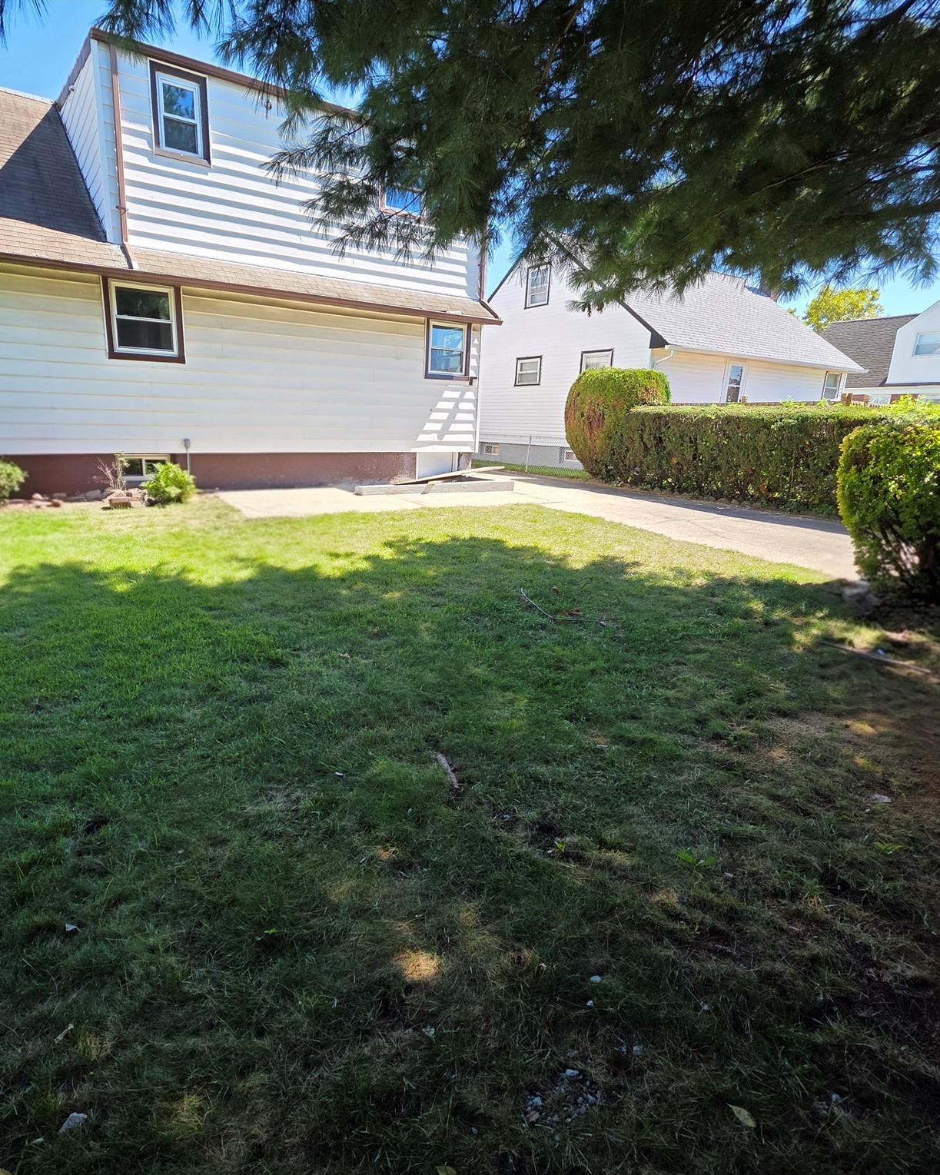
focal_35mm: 17
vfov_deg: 89.6
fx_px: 591
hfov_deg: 76.4
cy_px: 589
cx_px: 394
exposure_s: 1/476
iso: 40
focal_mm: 2.2
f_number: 1.9
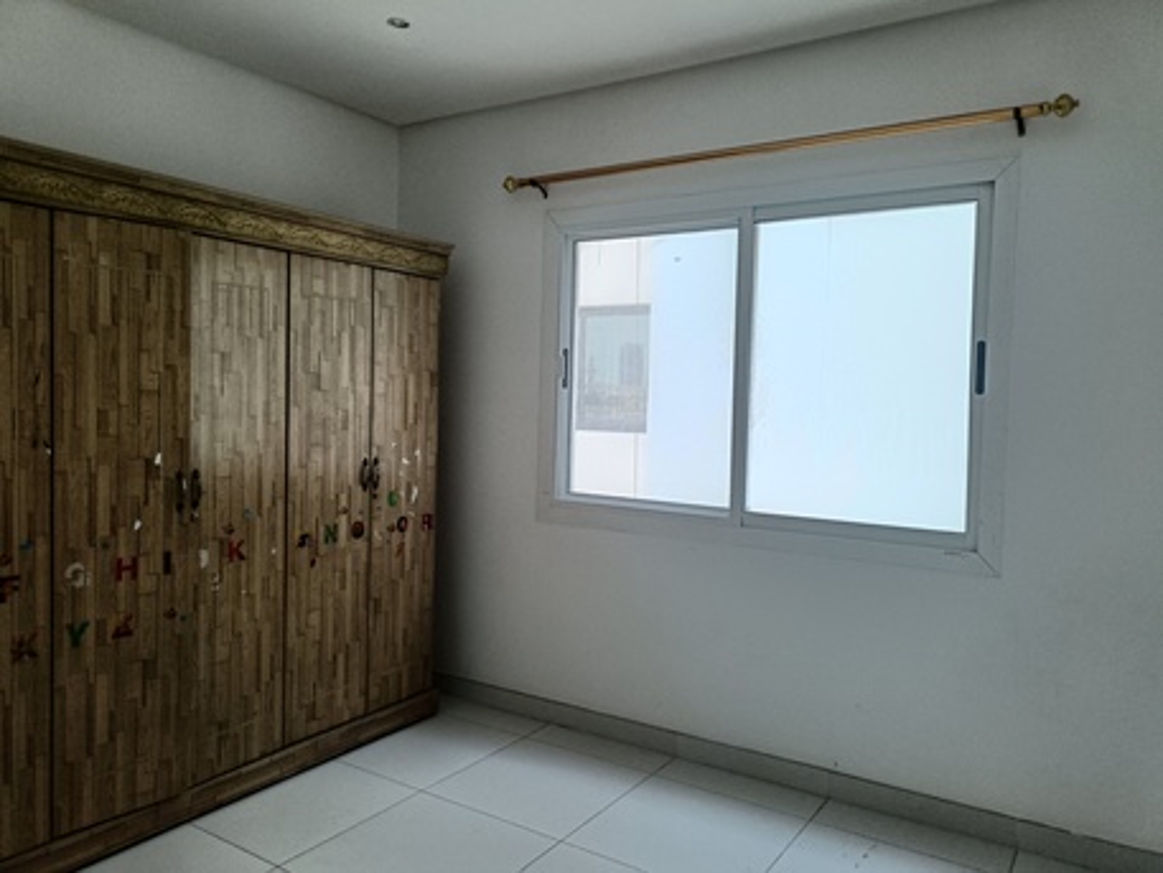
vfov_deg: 54.9
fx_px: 840
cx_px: 582
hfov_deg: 69.4
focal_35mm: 25
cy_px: 436
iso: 1085
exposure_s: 1/50
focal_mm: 4.7
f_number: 1.7
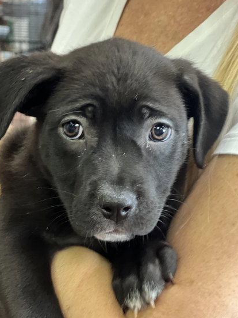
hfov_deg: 15.9
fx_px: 853
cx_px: 112
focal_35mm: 93
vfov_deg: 21.1
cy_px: 160
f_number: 2.8
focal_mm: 9
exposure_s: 1/17
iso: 400
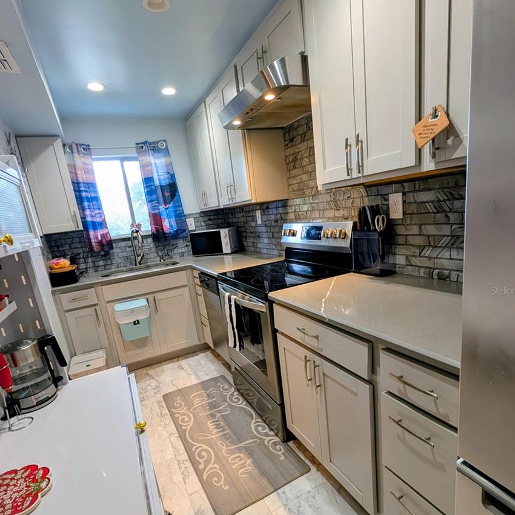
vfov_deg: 90.7
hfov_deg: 91.1
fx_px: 252
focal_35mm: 15
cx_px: 260
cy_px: 290
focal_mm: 2.02
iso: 58
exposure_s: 1/55.5
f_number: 1.7
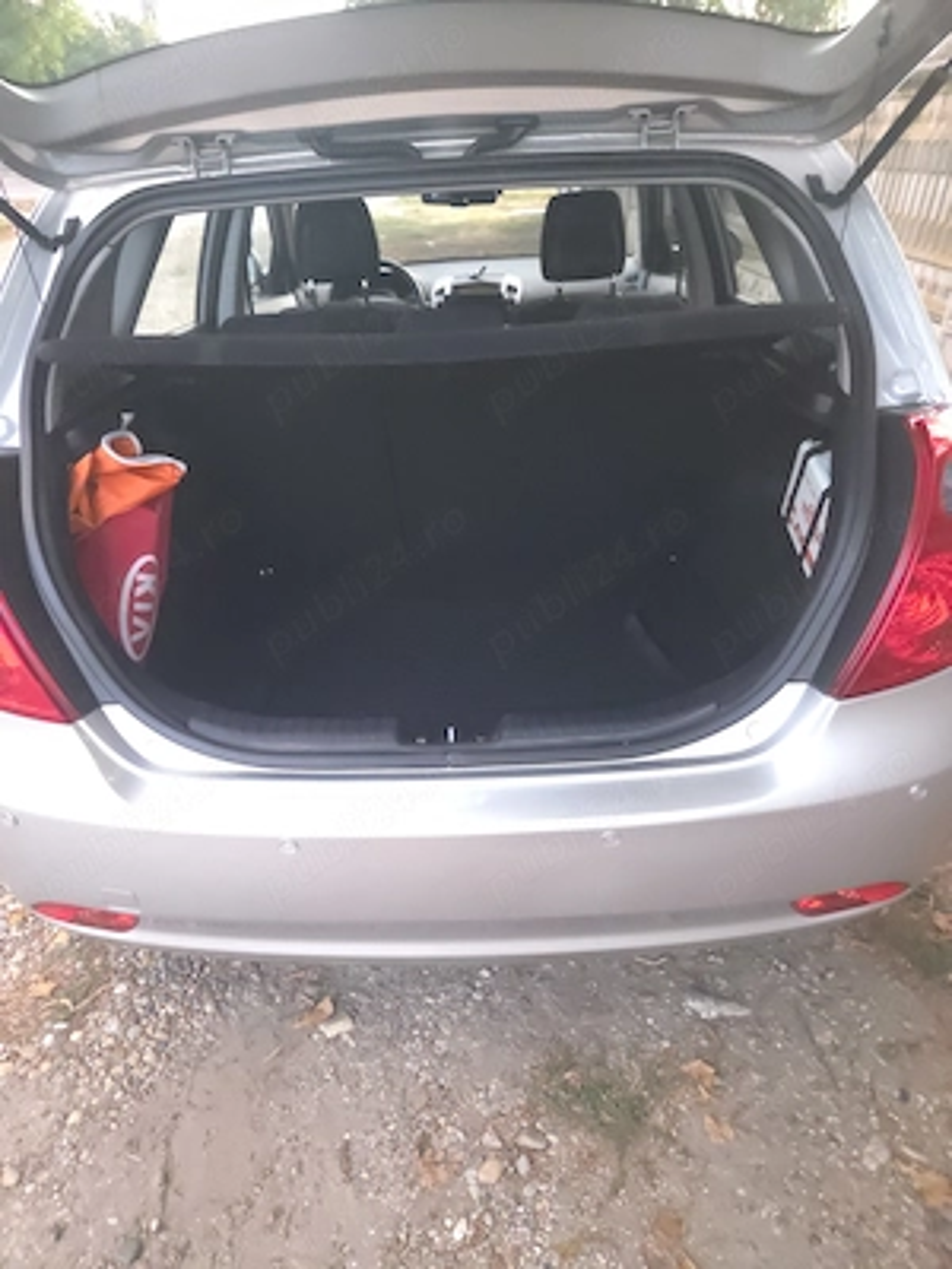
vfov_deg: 73.9
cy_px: 634
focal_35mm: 23
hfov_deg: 58.9
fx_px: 843
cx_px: 476
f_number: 1.8
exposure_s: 1/422
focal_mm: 5.4
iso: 3200
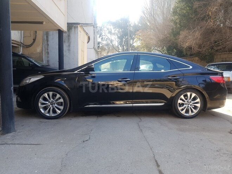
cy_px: 87
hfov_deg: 67.3
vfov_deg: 53.1
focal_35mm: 26
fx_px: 174
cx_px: 116
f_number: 1.7
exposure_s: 1/244
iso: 50
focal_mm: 4.2
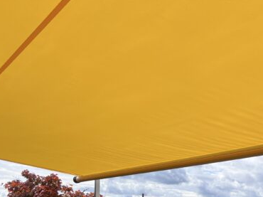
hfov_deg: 34.6
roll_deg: -0.8
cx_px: 208
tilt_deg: +2.5
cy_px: 203
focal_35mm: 54
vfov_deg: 25.5
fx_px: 410
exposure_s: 1/5587
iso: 50
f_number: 1.5
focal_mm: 5.7
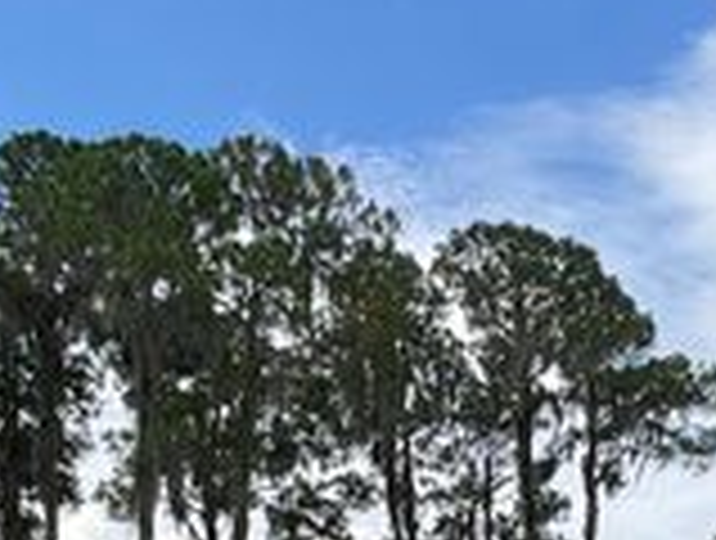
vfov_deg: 15.5
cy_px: 709
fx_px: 1887
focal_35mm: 91
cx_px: 428
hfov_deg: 21.5
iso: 25
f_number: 1.8
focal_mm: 3
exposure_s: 1/1412
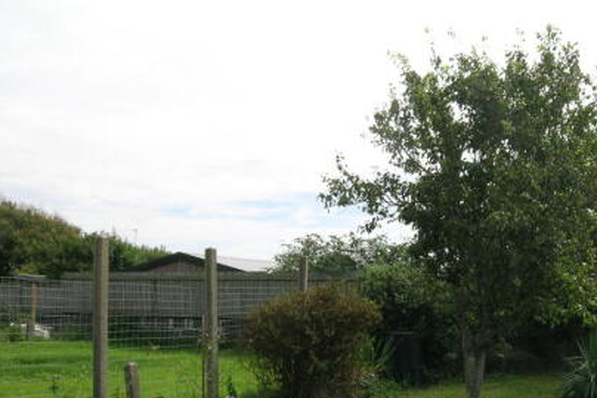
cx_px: 379
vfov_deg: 31.2
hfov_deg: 46.0
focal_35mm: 42
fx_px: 696
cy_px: 306
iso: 50
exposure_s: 1/231
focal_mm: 5.8
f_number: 6.3
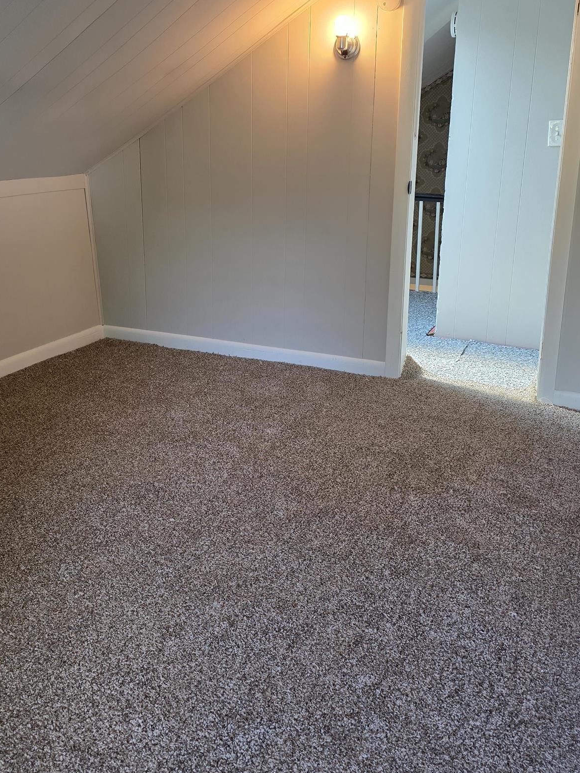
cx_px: 235
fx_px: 760
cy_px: 339
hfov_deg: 41.6
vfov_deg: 53.8
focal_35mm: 34
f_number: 1.7
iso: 250
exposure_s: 1/120
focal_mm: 6.3
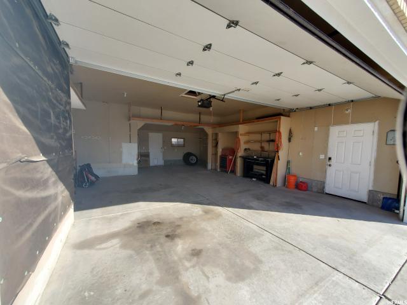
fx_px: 153
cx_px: 204
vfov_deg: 89.9
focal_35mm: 13
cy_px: 152
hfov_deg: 106.2
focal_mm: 1.8
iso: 50
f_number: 2.2
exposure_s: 1/372
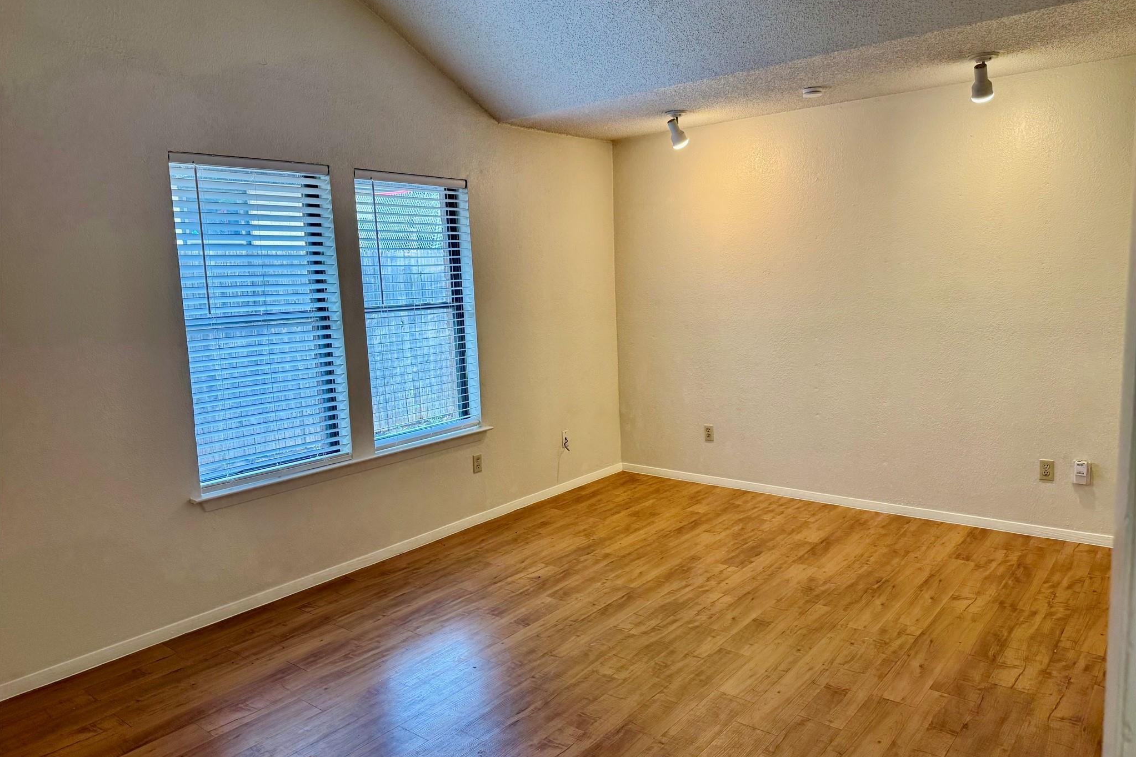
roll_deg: +1.9
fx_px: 789
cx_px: 568
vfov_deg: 51.3
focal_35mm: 25
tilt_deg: -8.8
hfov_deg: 71.5
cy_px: 379
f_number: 1.78
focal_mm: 6.76
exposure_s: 1/120
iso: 100
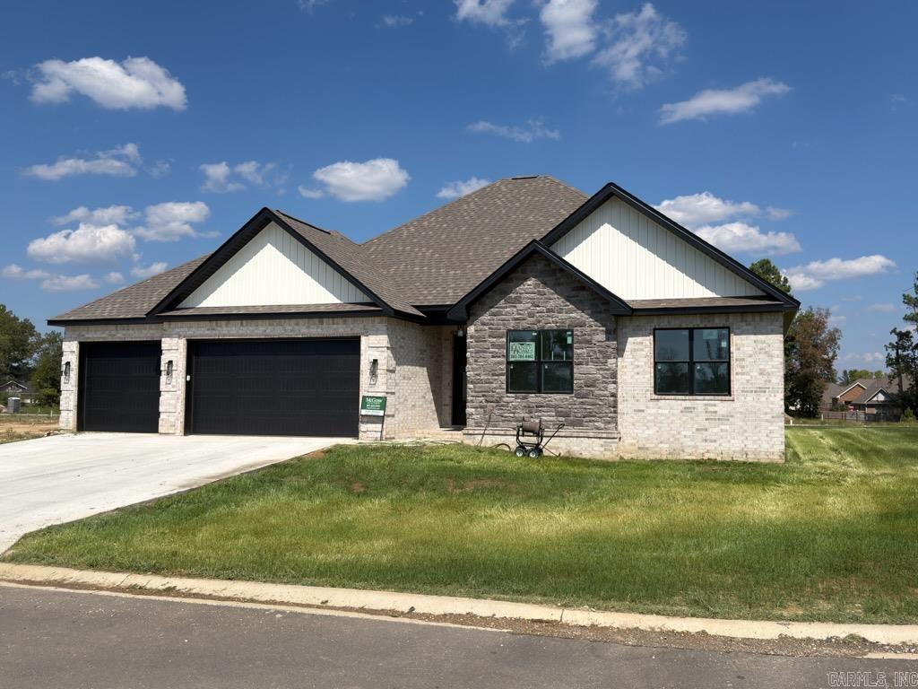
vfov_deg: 45.4
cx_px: 459
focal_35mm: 31
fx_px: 822
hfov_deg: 58.4
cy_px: 344
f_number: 1.78
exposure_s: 1/6897
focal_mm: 6.76
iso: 64
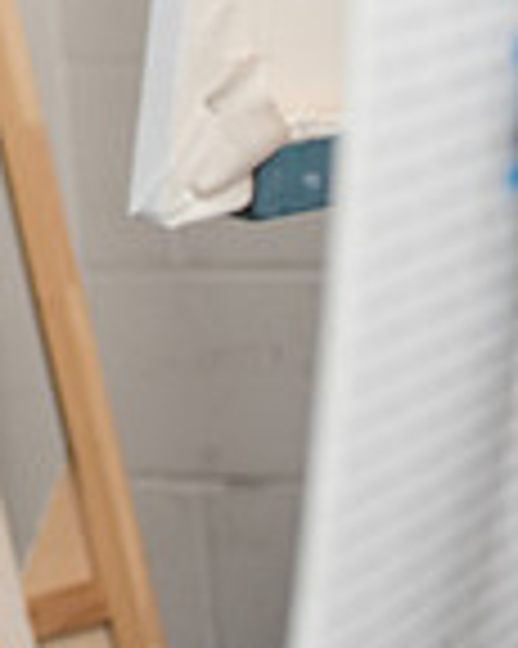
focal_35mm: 302
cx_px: -644
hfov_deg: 5.0
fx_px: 5794
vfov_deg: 6.4
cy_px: -142
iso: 800
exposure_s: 1/200
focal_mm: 80
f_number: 3.2
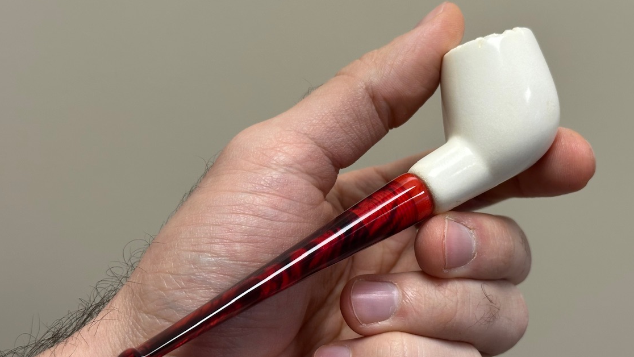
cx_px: 357
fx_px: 1009
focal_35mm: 60
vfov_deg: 20.1
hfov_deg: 34.8
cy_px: 183
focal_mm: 6.86
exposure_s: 1/118
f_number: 1.78
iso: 80
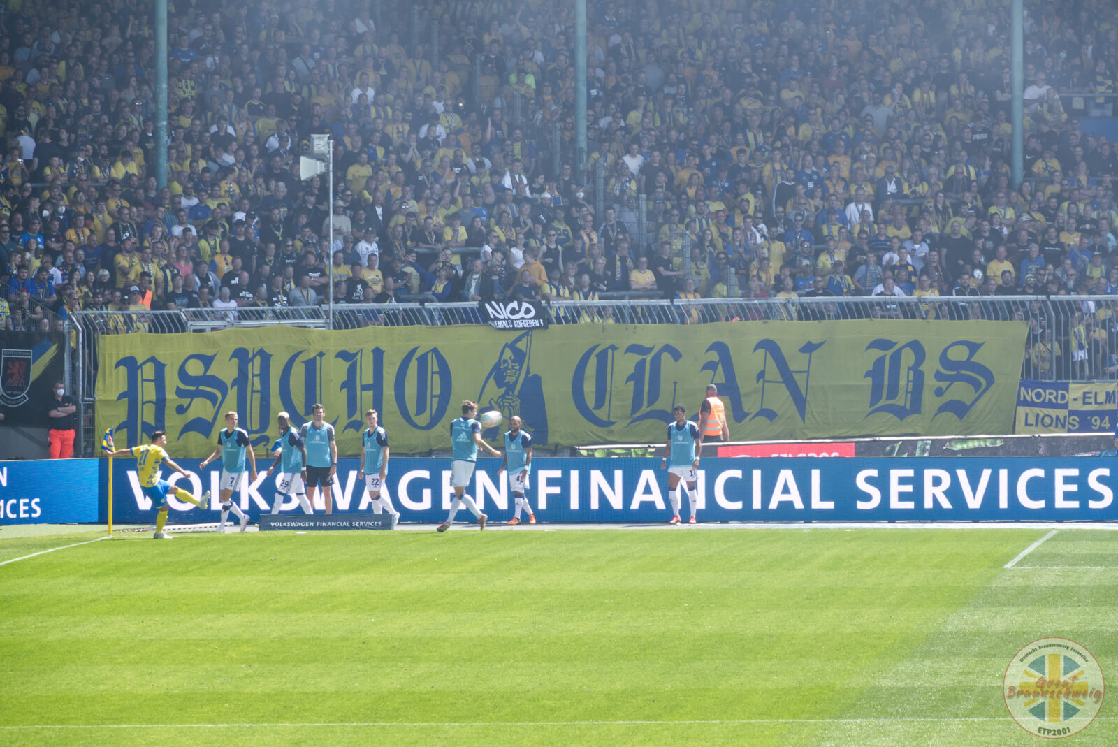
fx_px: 10254
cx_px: 559
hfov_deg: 6.2
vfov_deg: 4.2
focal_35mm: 330
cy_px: 374
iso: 200
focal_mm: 120.9
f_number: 8
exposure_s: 1/200
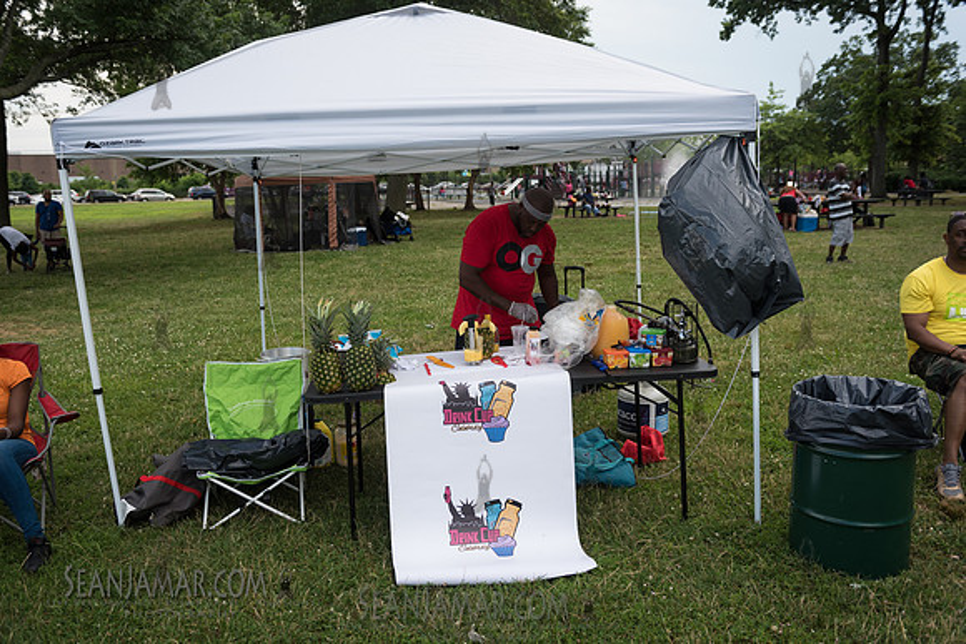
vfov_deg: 42.3
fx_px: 832
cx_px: 483
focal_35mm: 31
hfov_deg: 60.3
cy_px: 322
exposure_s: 1/800
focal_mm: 31
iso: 500
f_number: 4
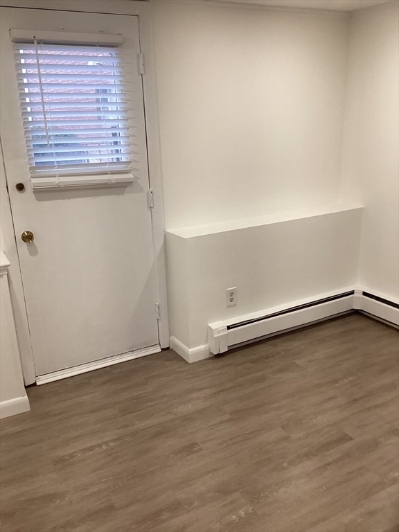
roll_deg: +1.9
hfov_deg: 45.4
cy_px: 266
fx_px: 476
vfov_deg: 58.4
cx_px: 200
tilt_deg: -16.5
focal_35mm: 31
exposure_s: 1/50
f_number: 2.4
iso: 100
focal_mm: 3.3
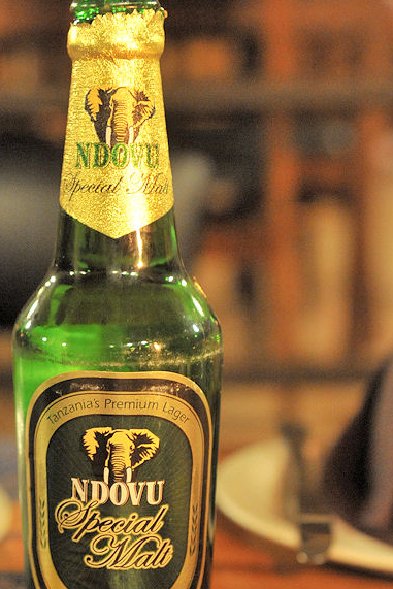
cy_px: 365
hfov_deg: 24.1
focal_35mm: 56
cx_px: 137
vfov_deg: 35.5
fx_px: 916
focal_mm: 40
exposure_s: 1/20
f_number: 3.5
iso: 3200
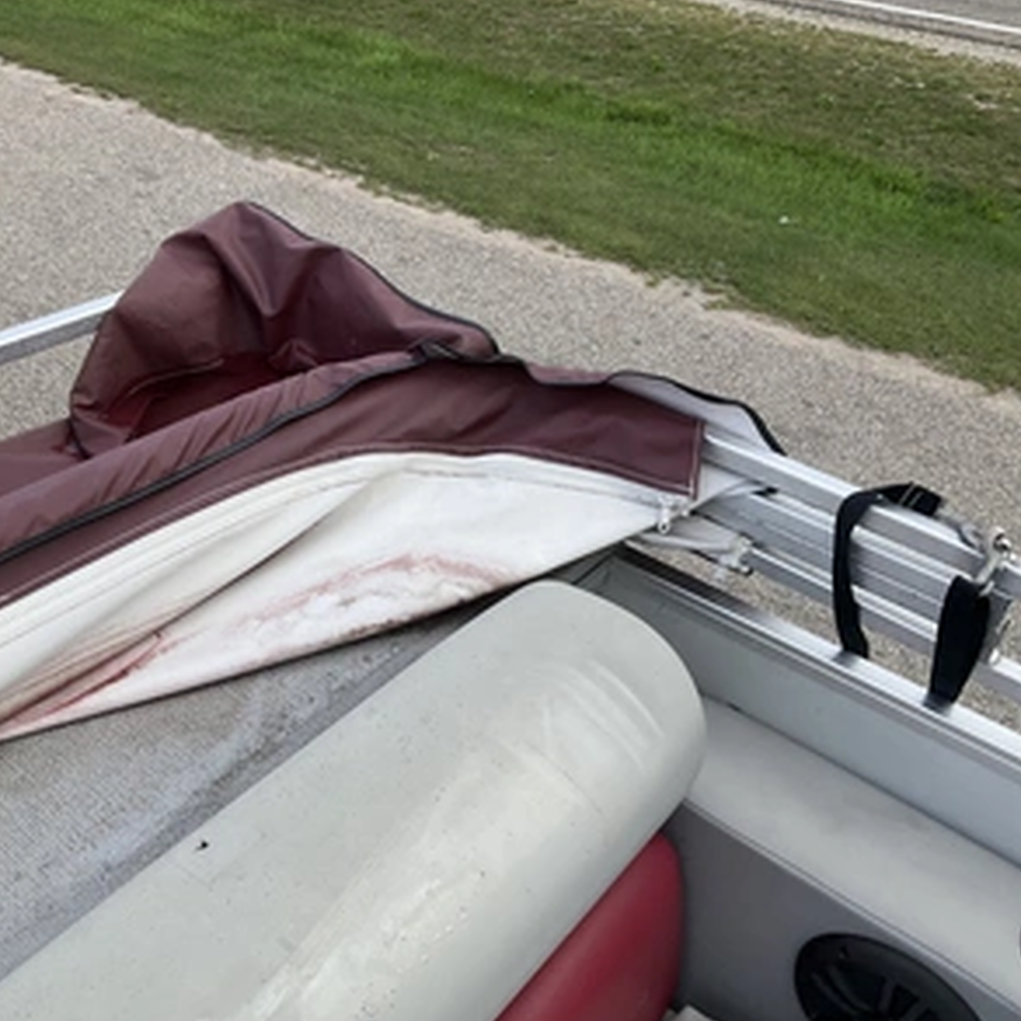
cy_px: 505
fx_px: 1168
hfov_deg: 47.1
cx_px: 456
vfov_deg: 47.2
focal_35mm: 35
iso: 25
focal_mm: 3
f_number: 1.8
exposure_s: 1/929
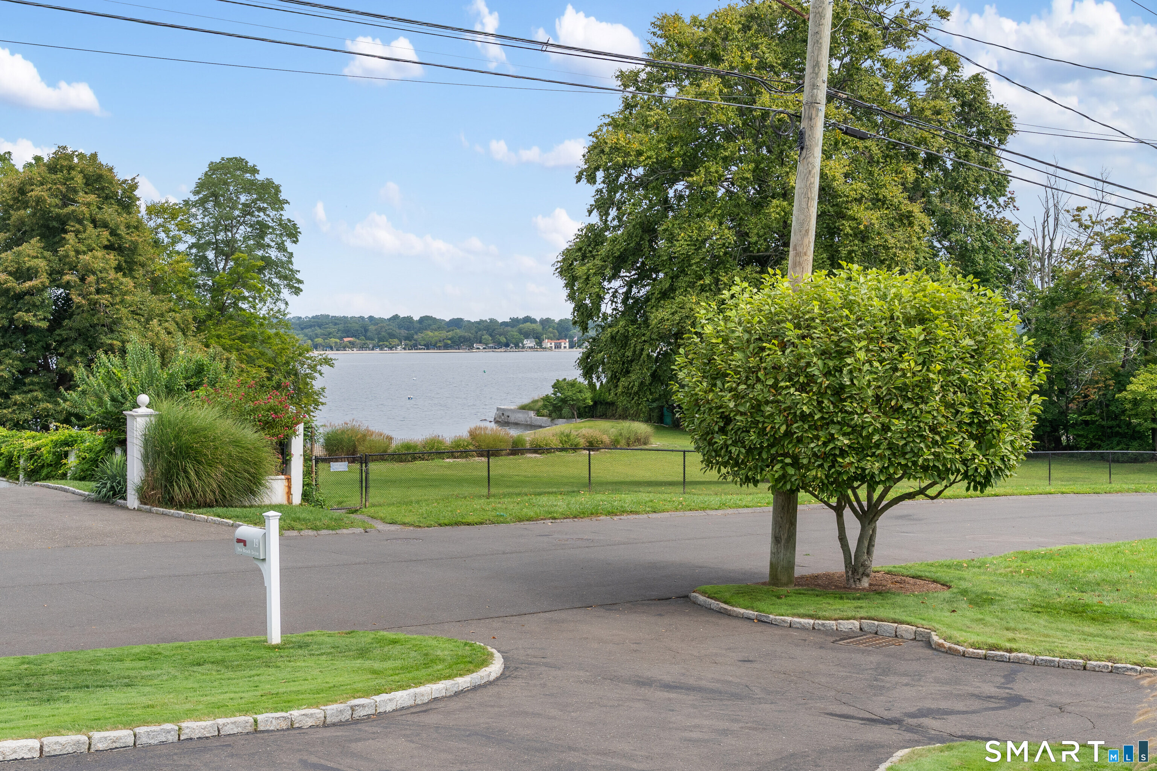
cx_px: 578
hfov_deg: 46.4
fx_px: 1350
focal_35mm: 42
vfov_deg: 31.9
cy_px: 386
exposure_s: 1/400
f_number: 8
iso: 320
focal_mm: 28
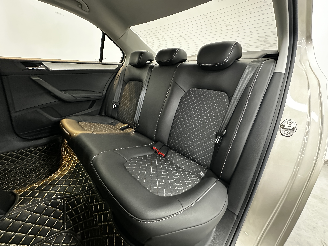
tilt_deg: -20.0
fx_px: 133
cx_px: 164
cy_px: 123
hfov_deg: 102.1
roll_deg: -2.4
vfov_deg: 85.7
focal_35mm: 14
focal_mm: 2.22
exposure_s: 1/34
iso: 1250
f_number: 2.2
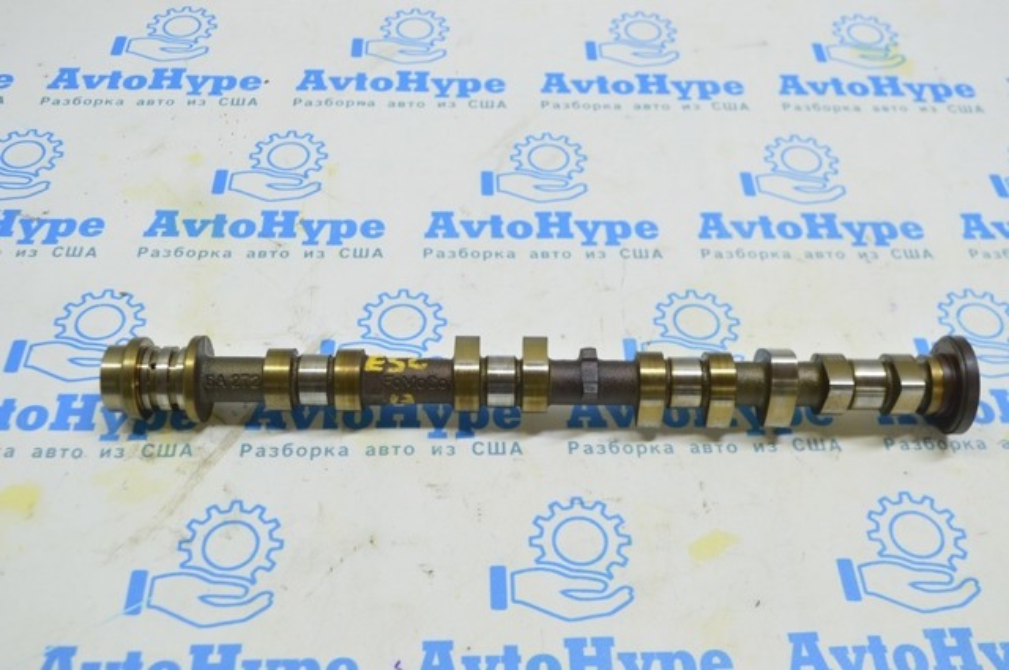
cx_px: 504
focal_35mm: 39
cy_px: 335
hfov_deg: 49.6
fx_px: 1092
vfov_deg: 34.1
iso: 400
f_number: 5.6
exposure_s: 1/20
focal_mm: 26
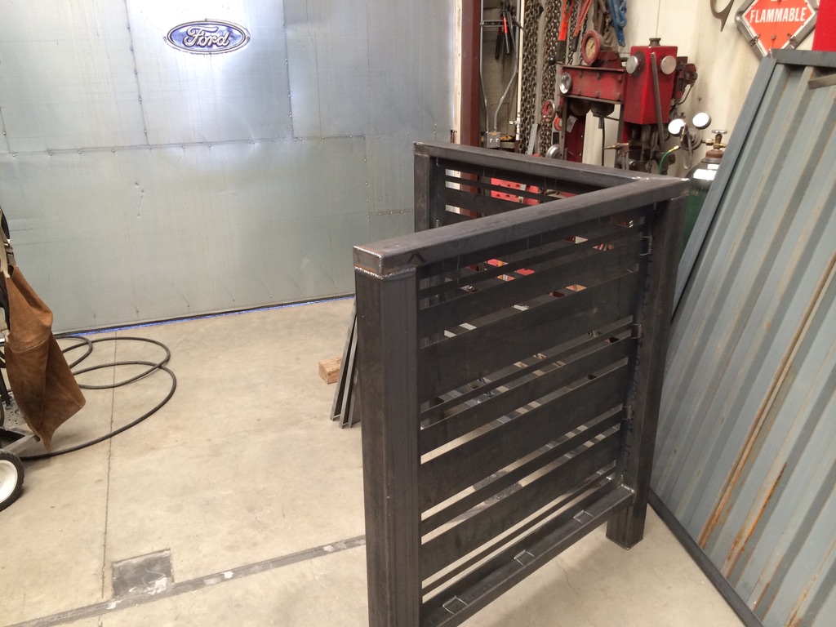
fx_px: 725
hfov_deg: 60.0
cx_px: 418
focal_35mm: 30
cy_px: 314
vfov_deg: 46.8
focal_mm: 4.12
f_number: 2.2
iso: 50
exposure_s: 1/30
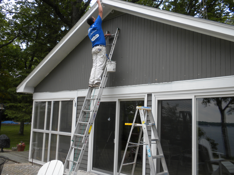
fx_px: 250
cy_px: 88
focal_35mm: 37
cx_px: 117
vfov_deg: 38.7
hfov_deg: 50.1
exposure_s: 1/140
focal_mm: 6.6
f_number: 3.5
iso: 64
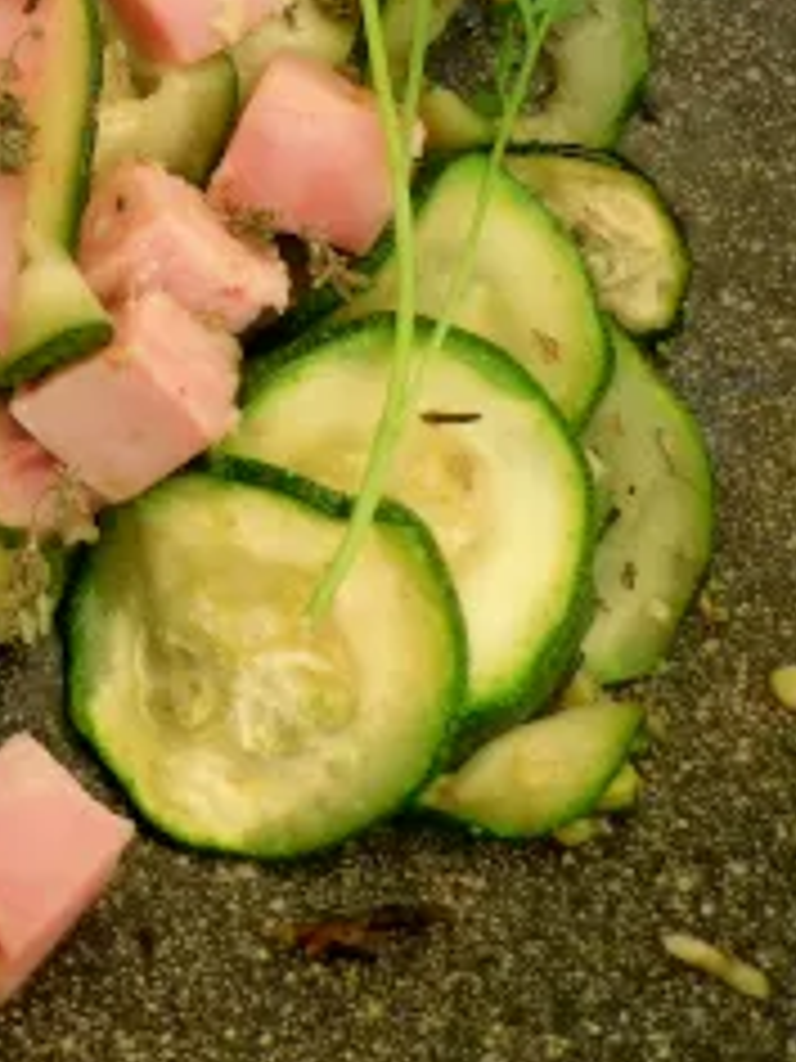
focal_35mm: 78
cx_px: -441
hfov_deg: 16.9
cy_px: -230
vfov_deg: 22.9
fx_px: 2391
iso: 220
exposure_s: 1/30
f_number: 3
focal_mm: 4
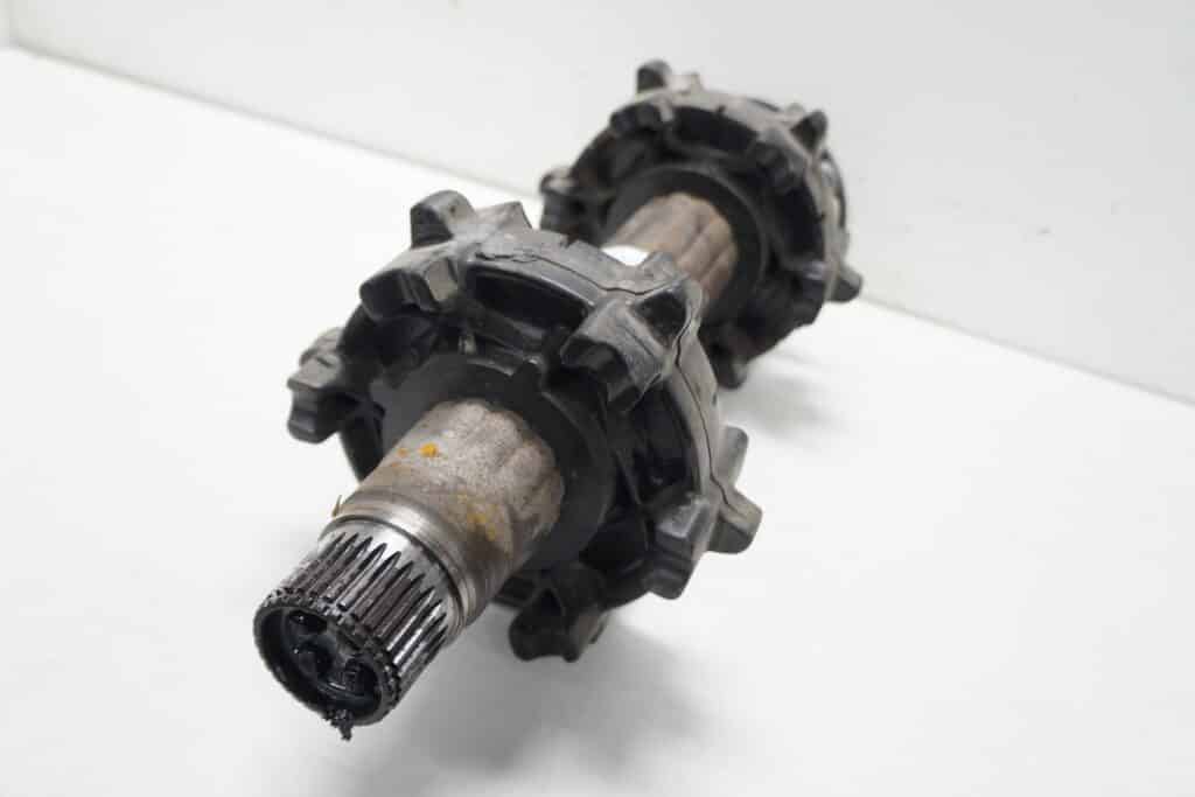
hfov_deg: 64.5
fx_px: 946
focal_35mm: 28
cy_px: 398
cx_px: 598
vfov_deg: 45.7
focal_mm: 19
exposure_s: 1/60
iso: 320
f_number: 3.5
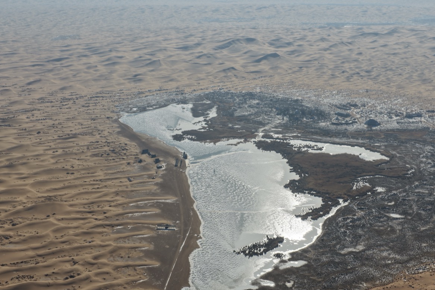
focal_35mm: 48
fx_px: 580
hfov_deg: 41.1
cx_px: 230
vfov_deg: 28.1
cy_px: 128
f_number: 7.1
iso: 100
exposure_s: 1/500
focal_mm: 14.45
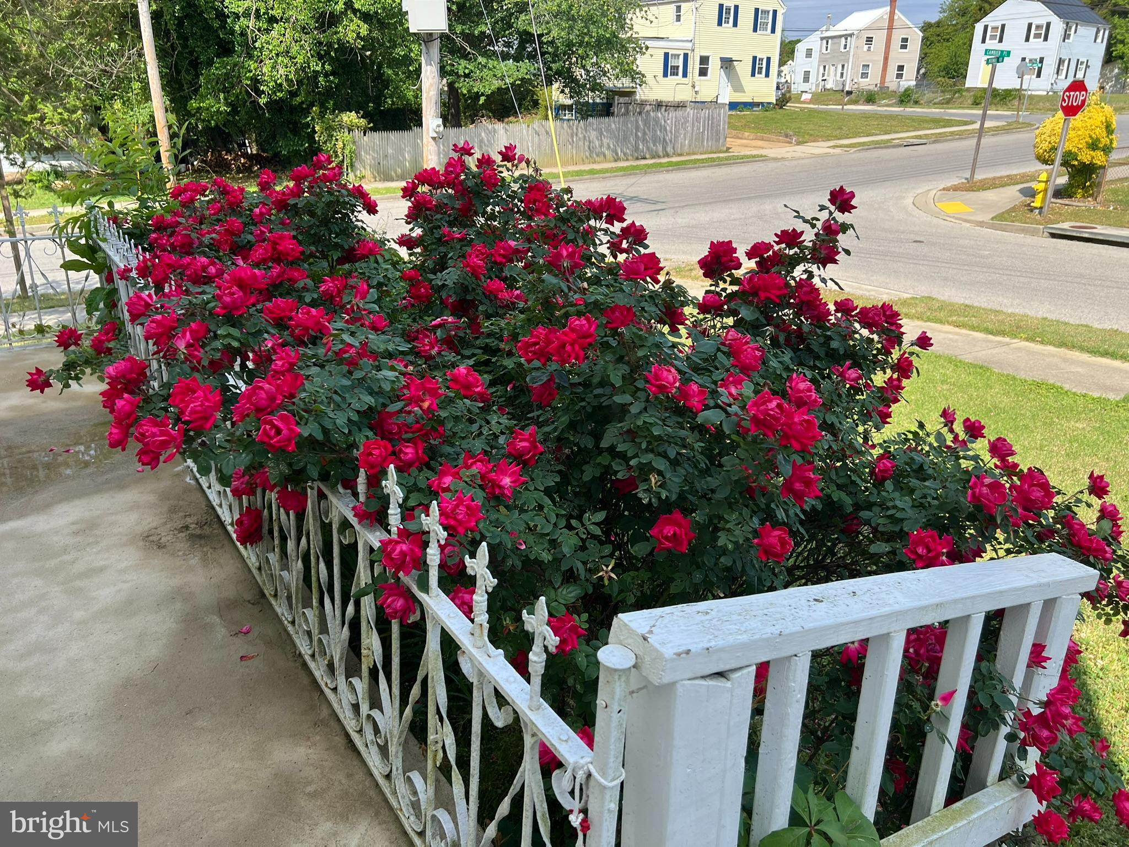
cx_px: 564
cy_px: 424
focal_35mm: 26
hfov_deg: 67.3
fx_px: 848
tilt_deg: -20.6
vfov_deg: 53.1
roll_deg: -0.8
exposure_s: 1/1449
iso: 50
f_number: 1.5
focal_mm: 5.7
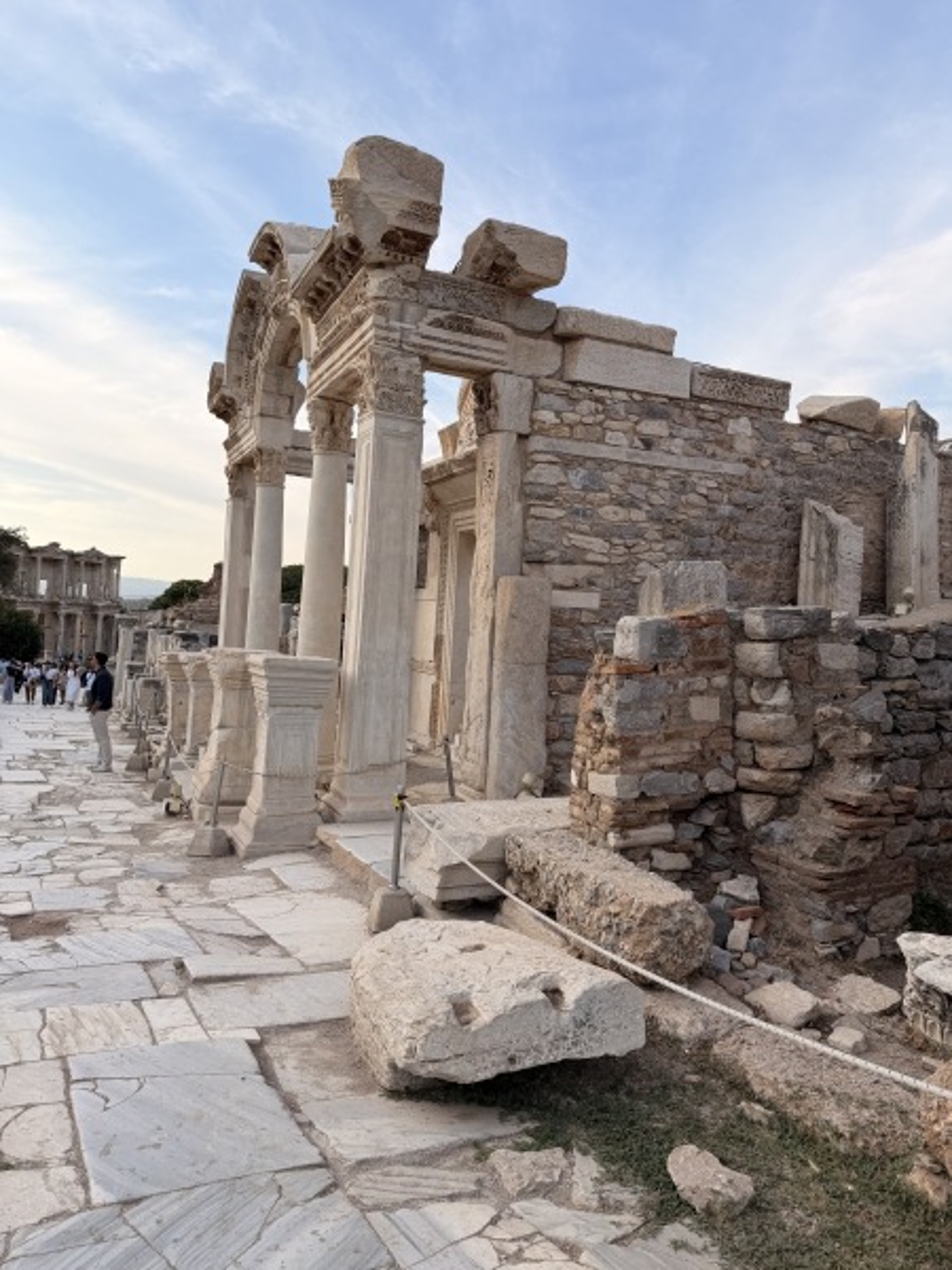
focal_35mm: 24
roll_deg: -2.1
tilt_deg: +0.5
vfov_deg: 71.6
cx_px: 476
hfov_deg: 56.8
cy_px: 635
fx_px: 880
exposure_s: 1/1618
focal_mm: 6.76
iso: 80
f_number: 1.78
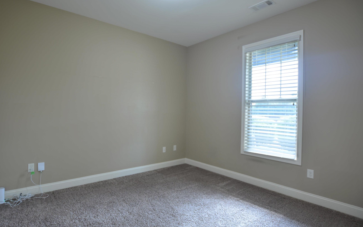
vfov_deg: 65.0
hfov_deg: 90.4
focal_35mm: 18
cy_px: 113
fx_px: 178
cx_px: 154
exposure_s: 1/5
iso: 100
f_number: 3.5
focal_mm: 10
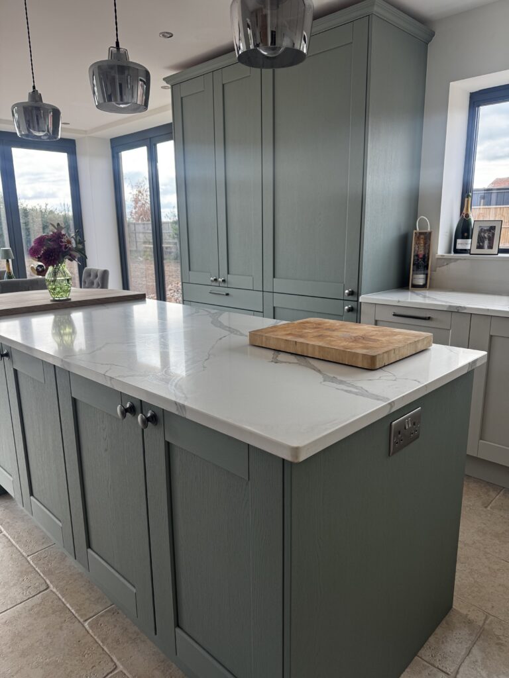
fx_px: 471
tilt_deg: -12.6
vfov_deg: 71.6
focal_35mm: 24
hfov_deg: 56.8
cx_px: 254
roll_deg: +0.6
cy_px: 339
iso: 64
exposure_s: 1/221
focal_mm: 6.76
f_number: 1.78
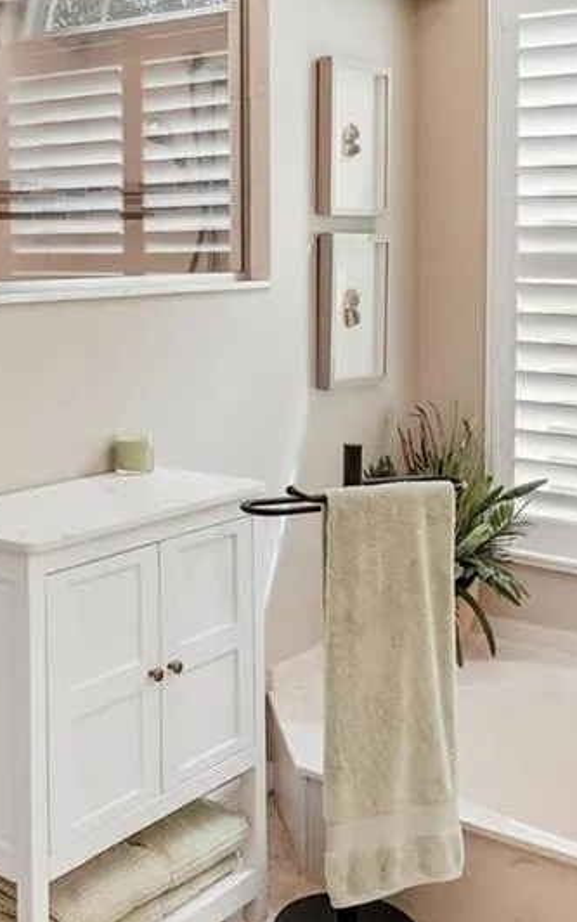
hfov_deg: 26.1
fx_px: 1232
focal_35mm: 49
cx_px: 168
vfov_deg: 40.0
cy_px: 243
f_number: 8
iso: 400
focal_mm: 16
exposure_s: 1/40
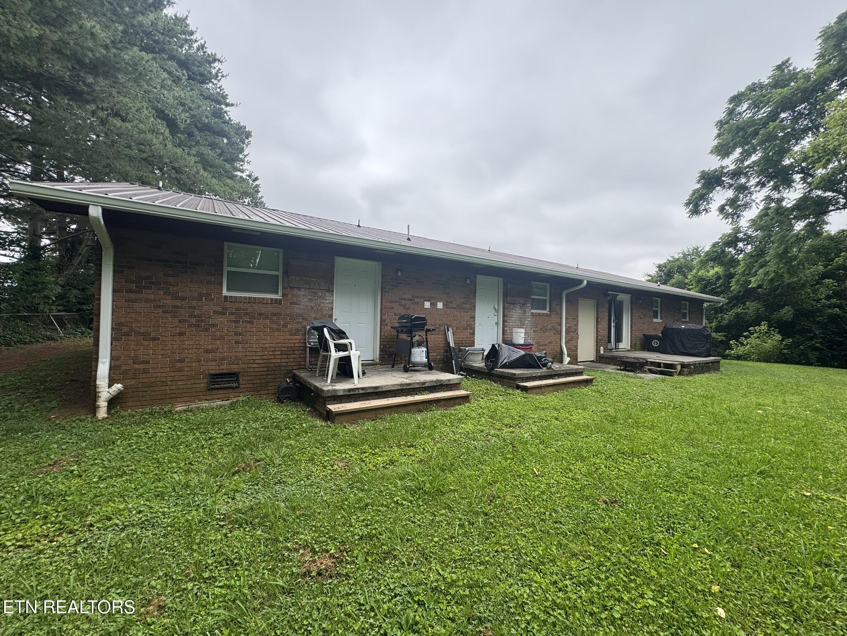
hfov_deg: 102.1
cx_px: 424
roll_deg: -0.7
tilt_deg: +0.6
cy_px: 318
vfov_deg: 85.7
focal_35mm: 14
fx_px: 343
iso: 40
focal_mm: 2.22
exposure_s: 1/212
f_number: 2.2
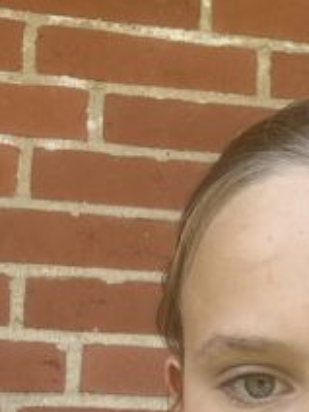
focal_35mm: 85
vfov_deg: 22.5
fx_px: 1012
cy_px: 363
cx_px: 326
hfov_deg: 16.9
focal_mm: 2.69
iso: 20
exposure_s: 1/121
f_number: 1.9
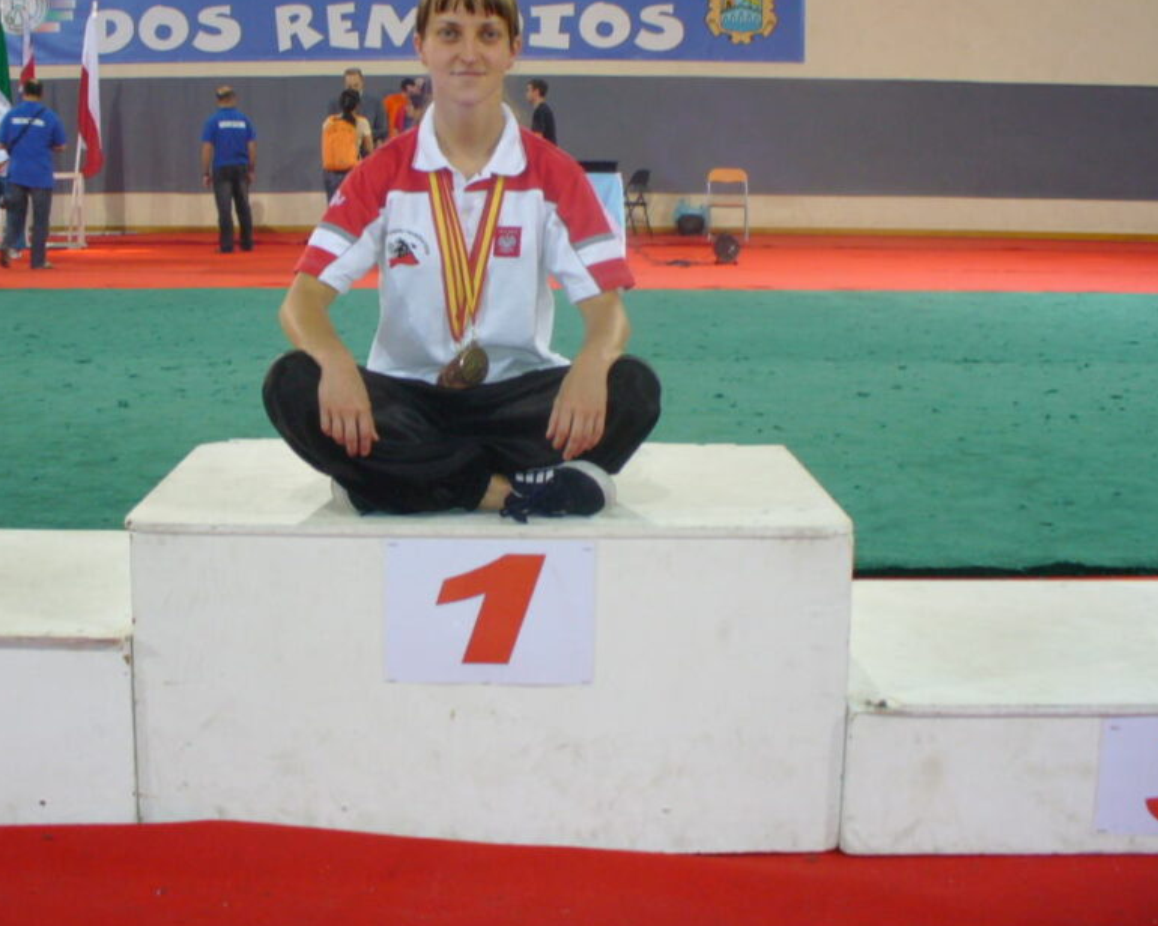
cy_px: 365
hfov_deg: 38.6
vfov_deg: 31.4
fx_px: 1645
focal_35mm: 48
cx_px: 474
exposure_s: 1/20
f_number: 2.8
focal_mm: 6.1
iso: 100
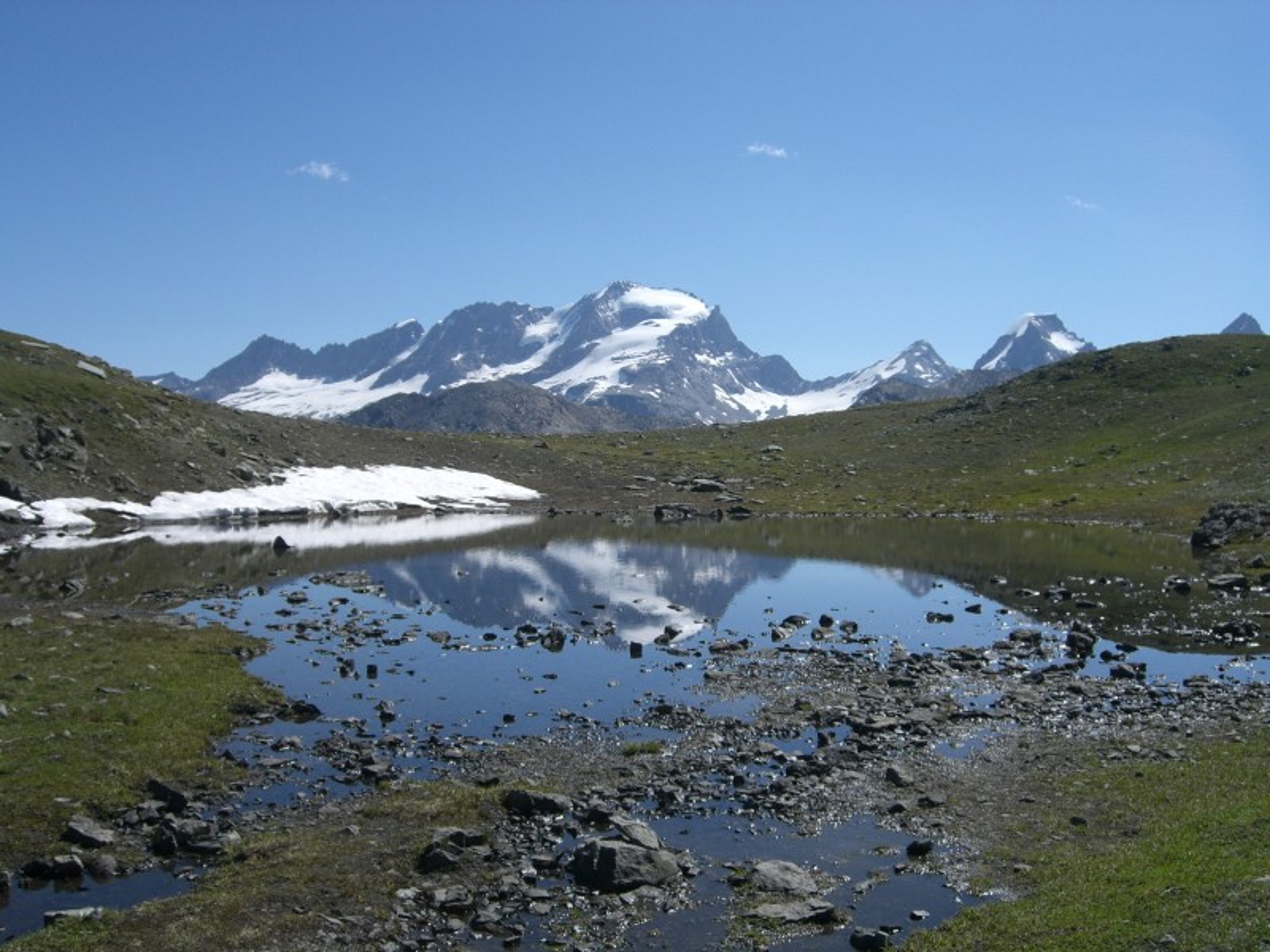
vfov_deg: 37.7
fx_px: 1394
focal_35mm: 38
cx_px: 635
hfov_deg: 49.0
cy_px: 476
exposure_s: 1/320
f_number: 8
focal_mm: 7.9
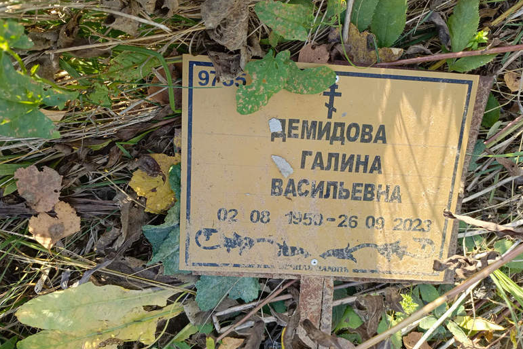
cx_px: 266
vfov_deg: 48.0
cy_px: 168
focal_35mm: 27
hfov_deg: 67.4
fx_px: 392
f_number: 1.69
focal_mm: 4.76
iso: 110
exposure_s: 1/113
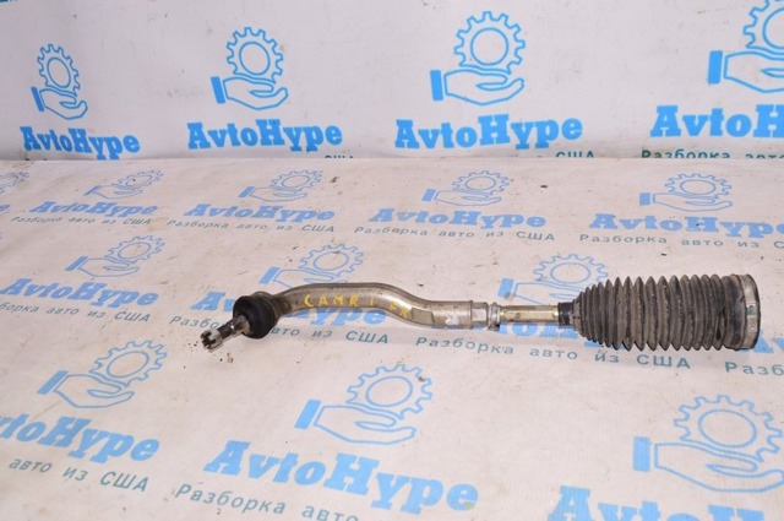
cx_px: 392
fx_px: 718
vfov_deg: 39.9
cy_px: 260
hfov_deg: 57.3
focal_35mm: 33
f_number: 8
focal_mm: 22
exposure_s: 1/200
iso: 1600
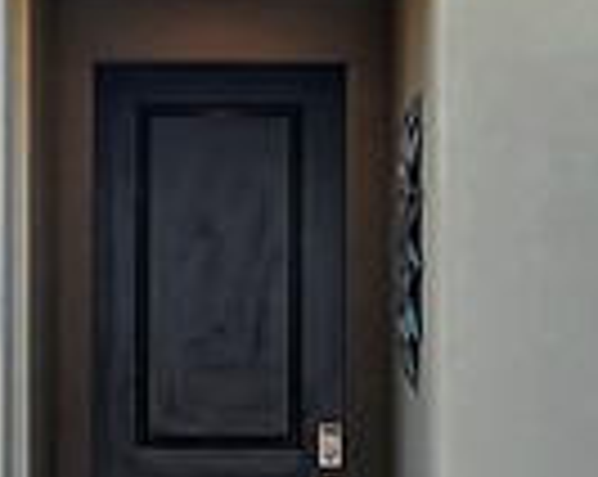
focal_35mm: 230
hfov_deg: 8.4
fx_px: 4065
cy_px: 342
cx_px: 112
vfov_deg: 6.7
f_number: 8
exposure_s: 1/60
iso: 100
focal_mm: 20
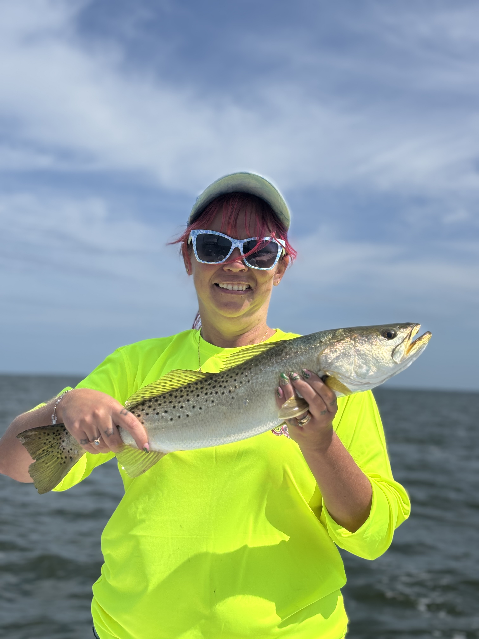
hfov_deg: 28.0
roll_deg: -2.7
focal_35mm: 52
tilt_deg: +2.9
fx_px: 959
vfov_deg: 36.8
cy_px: 320
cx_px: 240
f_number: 1.6
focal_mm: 5.96
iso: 40
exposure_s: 1/4425
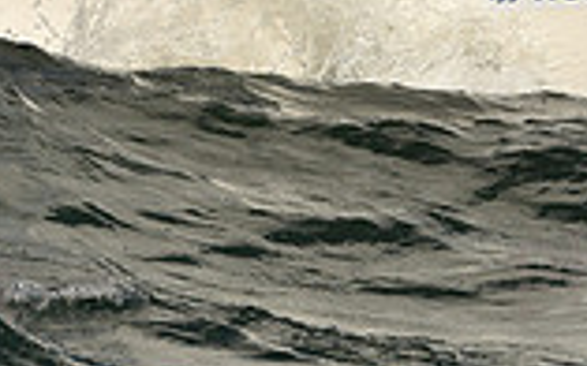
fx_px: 12010
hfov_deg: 2.8
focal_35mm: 751
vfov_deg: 1.7
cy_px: -297
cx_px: 318
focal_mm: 200
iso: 400
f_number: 9
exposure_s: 1/1600
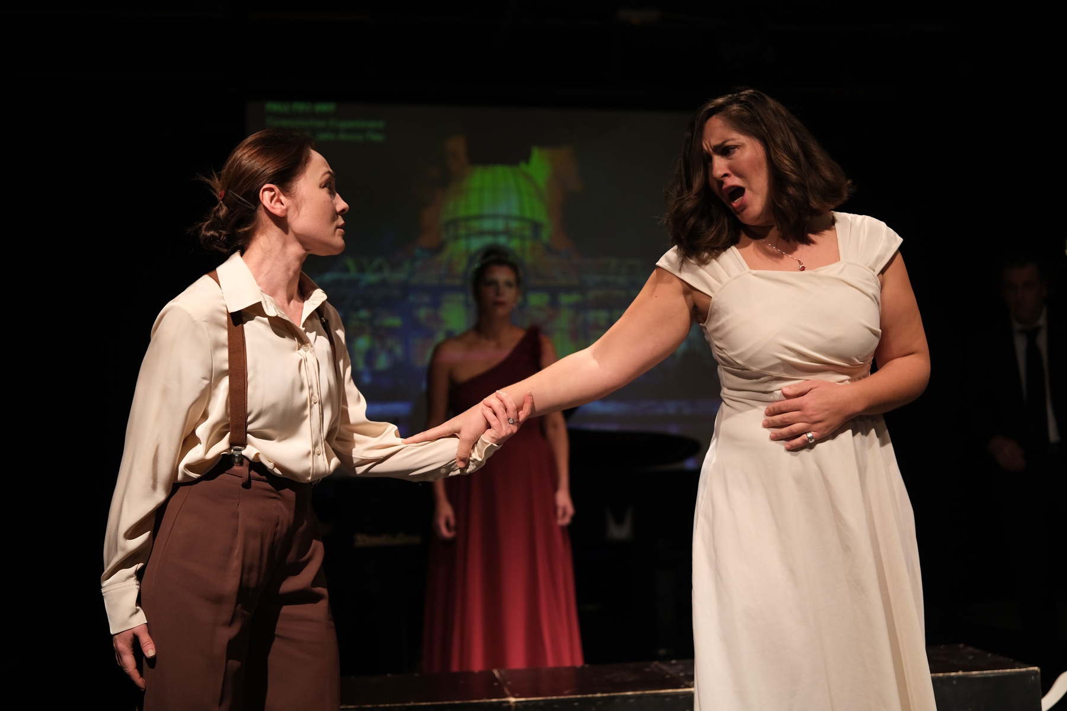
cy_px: 356
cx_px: 534
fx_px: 1215
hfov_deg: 47.4
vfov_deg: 32.6
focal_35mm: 41
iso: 500
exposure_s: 1/250
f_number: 1.4
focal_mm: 27
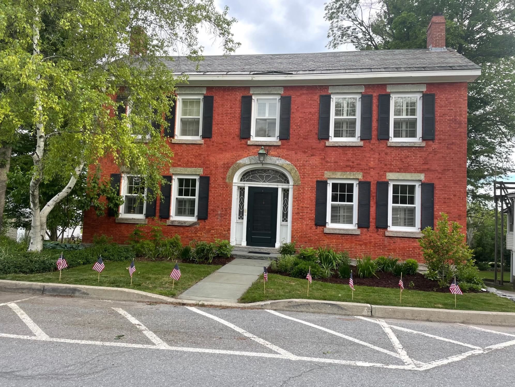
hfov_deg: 67.3
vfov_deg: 53.1
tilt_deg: +3.6
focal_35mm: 26
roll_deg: -2.0
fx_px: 387
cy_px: 194
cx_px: 258
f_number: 1.6
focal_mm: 4.2
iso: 32
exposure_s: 1/248
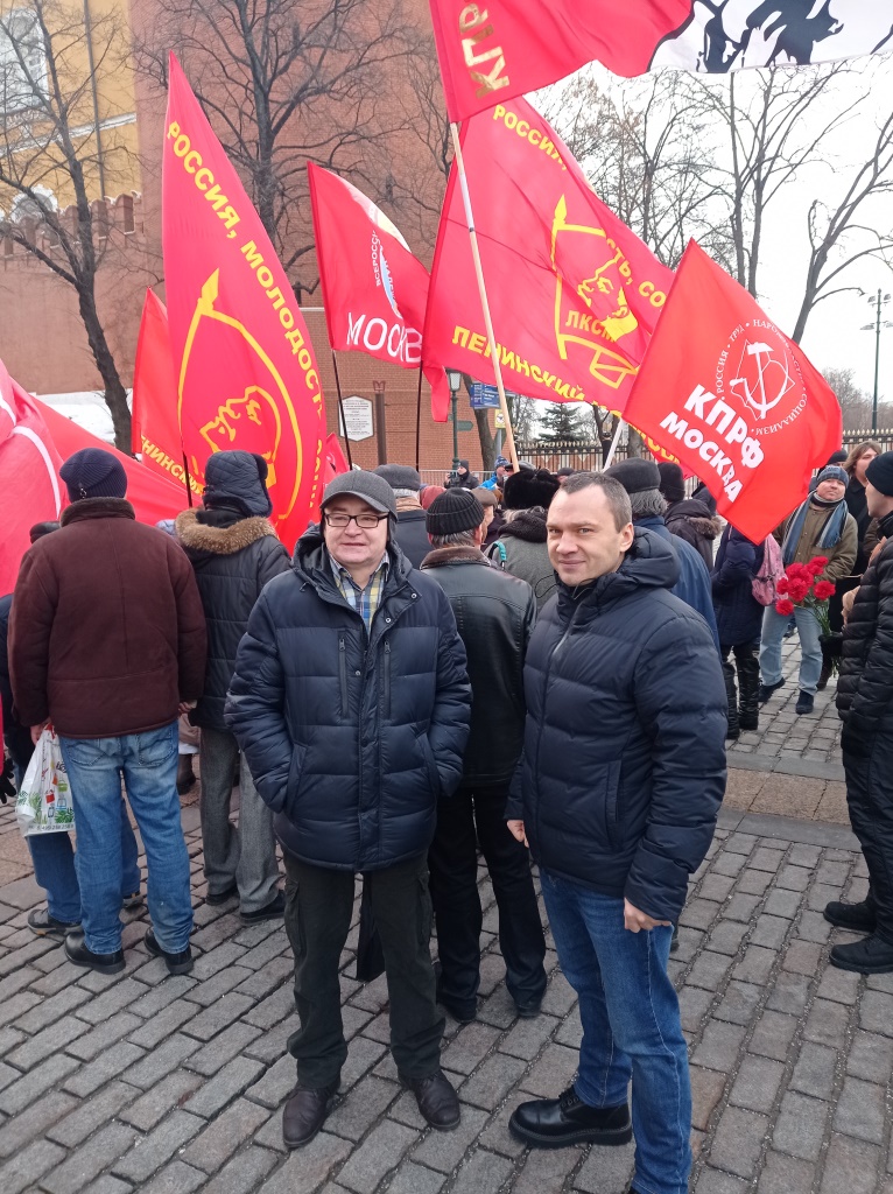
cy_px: 597
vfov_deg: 63.5
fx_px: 965
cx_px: 446
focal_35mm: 28
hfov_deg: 49.7
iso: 106
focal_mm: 4.74
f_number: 1.79
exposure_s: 1/265
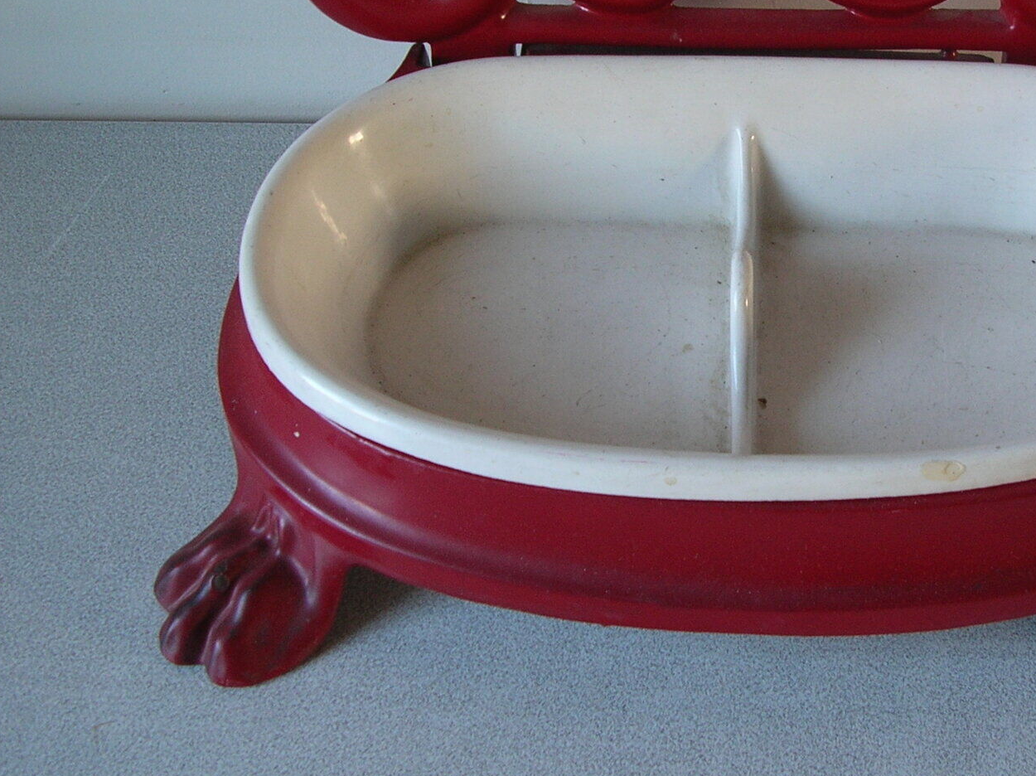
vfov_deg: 25.8
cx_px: 742
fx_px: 1675
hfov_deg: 33.8
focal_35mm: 56
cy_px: 194
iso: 50
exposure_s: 1/13.8
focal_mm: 5.8
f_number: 2.8
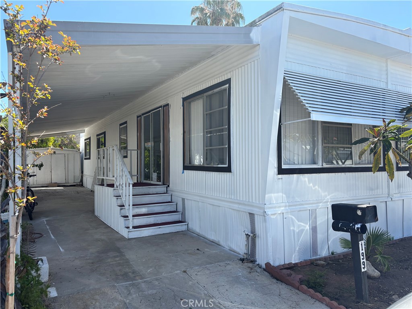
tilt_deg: +2.4
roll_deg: +1.4
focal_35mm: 26
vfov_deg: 53.1
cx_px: 206
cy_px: 154
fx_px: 309
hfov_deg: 67.3
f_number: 1.6
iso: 50
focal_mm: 5.96
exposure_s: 1/1393
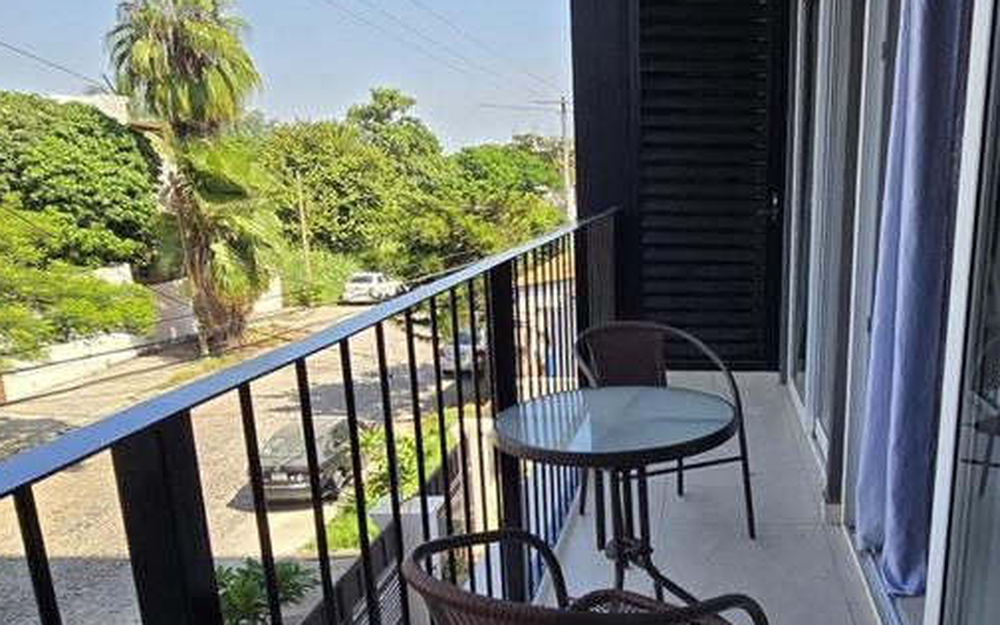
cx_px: 733
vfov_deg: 43.8
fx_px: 763
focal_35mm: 28
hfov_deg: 63.1
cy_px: 423
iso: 125
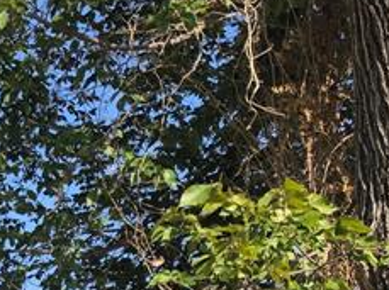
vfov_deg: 13.3
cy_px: 477
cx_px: -272
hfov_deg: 16.5
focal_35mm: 103
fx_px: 1156
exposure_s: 1/4235
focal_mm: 6.5
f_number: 1.4
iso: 64
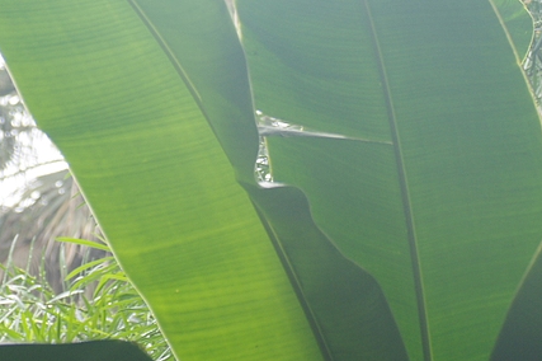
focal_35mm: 174
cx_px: 446
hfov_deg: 11.8
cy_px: -55
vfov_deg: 7.8
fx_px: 2618
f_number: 4.5
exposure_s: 1/30
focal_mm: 39
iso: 200
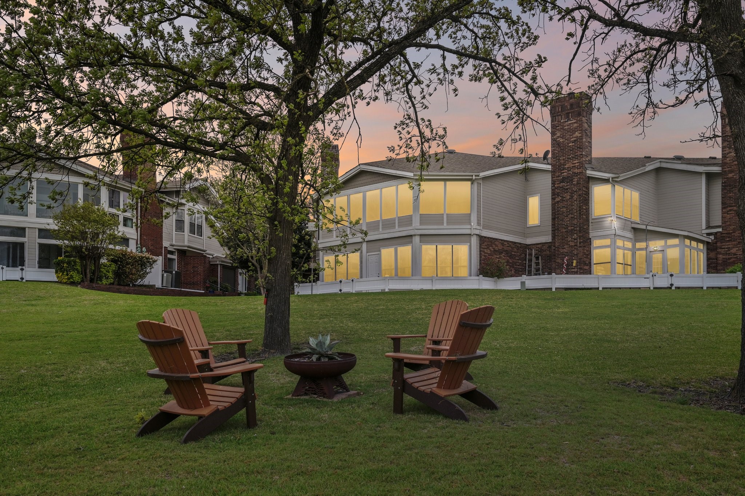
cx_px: 372
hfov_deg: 61.9
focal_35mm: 30
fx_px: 621
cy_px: 248
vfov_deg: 43.6
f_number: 8
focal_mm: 30
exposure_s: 1/320
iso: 400
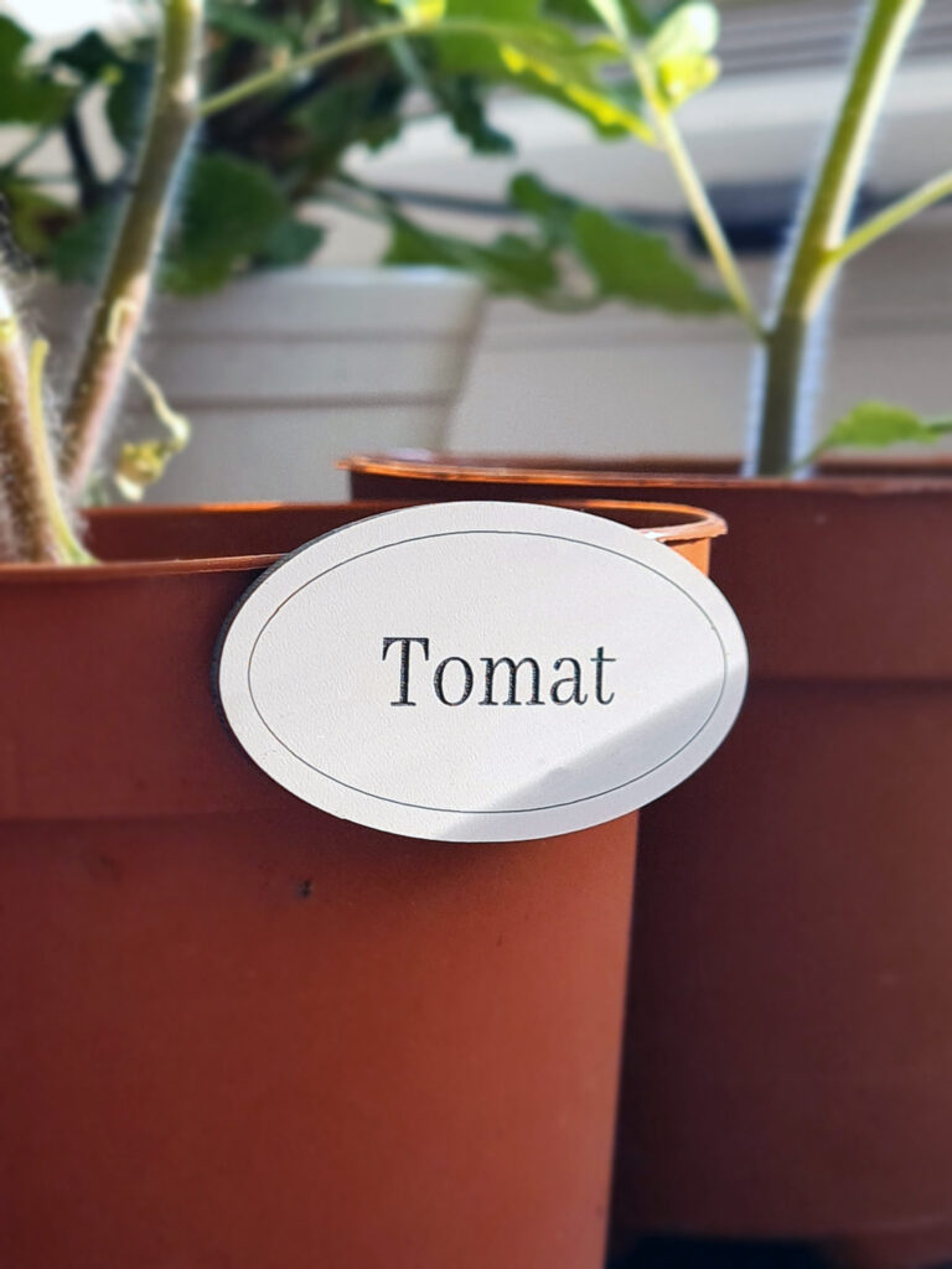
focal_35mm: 26
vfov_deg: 67.3
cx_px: 476
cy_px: 634
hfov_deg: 53.1
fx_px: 953
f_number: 1.8
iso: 50
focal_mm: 5.4
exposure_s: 1/140
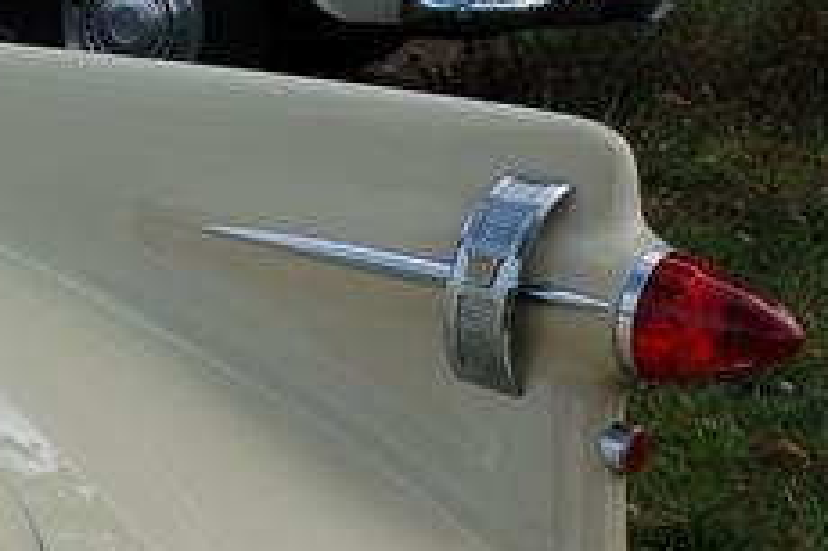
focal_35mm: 160
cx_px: -200
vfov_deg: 8.5
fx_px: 3677
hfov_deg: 12.5
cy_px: 702
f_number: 9
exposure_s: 1/320
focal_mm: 34
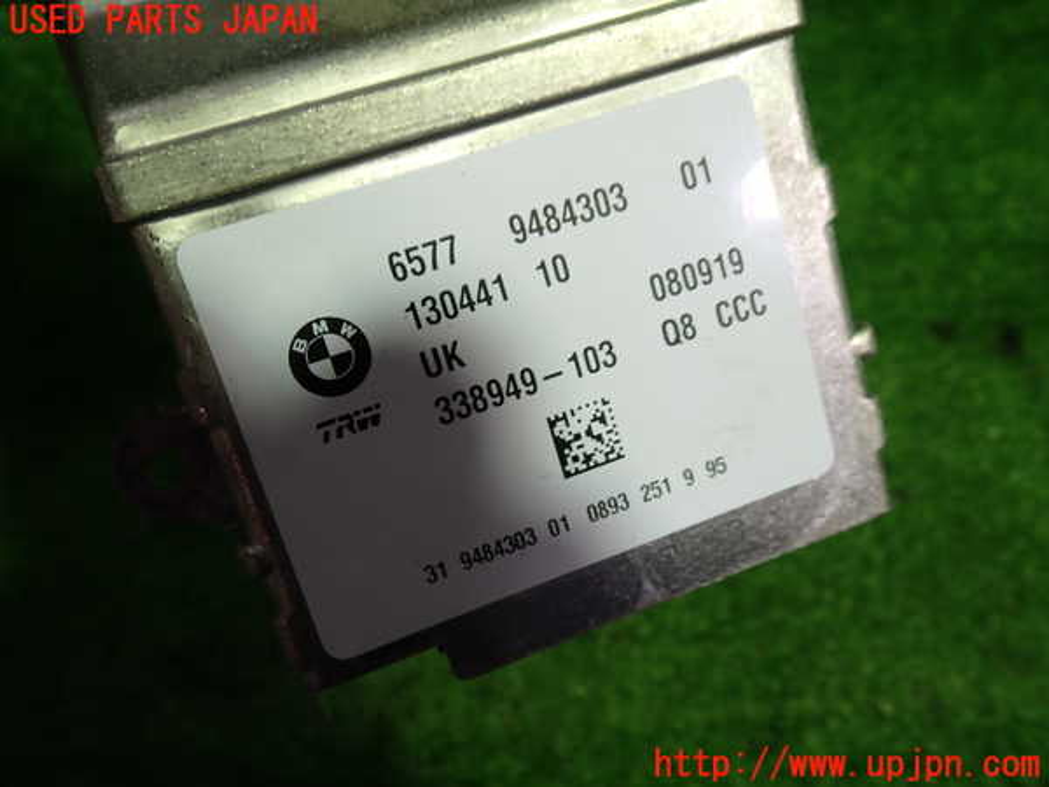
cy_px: 394
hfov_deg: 60.0
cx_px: 524
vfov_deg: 46.8
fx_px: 909
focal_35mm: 30
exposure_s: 1/60
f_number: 2.3
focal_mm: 5.4
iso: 125
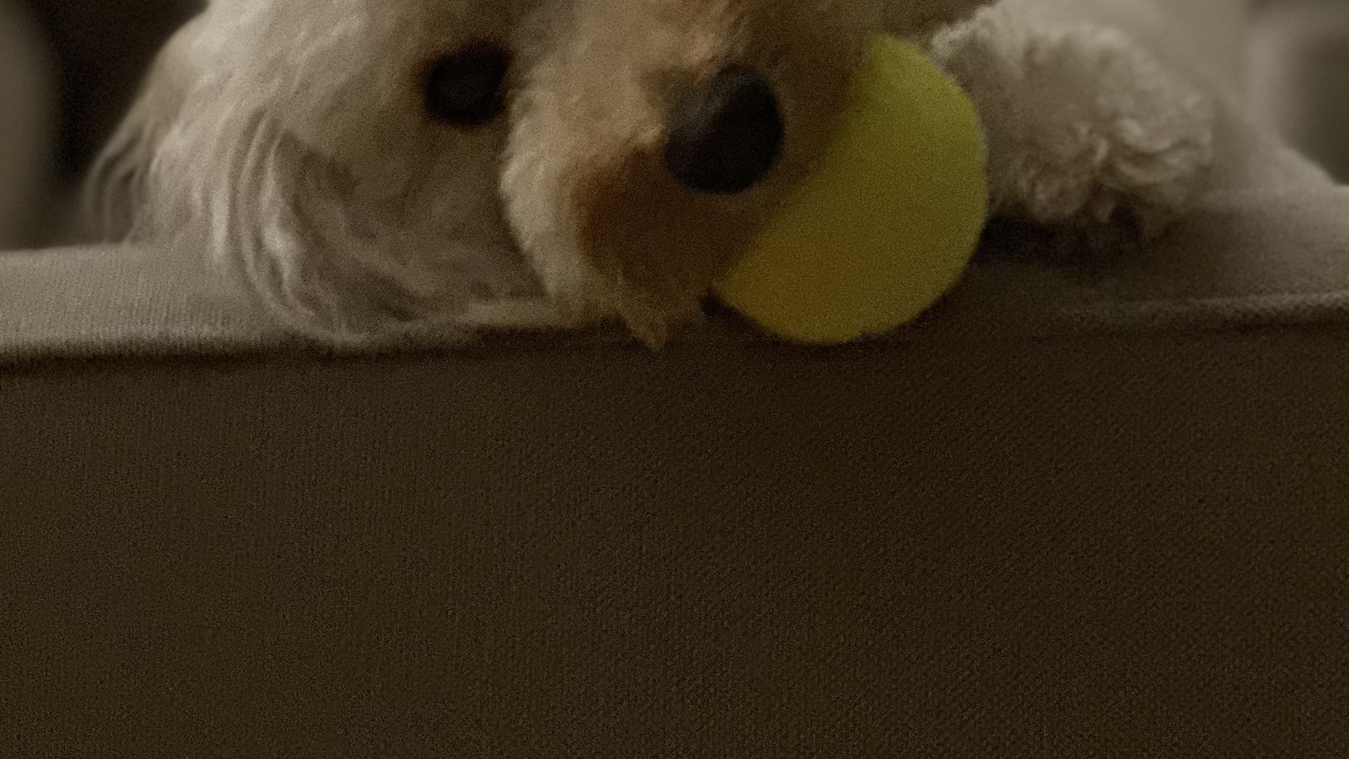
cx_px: 679
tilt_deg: -5.4
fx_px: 4113
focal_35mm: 115
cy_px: -6
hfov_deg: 18.6
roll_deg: +0.7
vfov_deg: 10.4
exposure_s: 1/15
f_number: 2.8
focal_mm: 9
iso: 1250
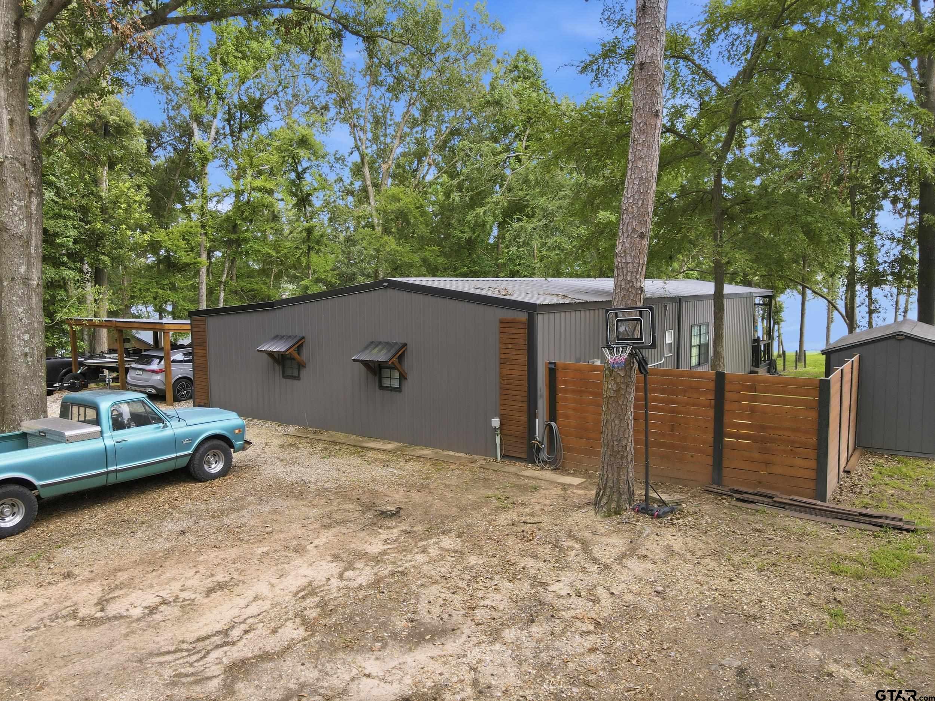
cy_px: 350
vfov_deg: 56.8
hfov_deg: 71.6
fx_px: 648
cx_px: 468
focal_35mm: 24
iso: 100
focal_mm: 4.5
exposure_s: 1/80
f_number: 2.8
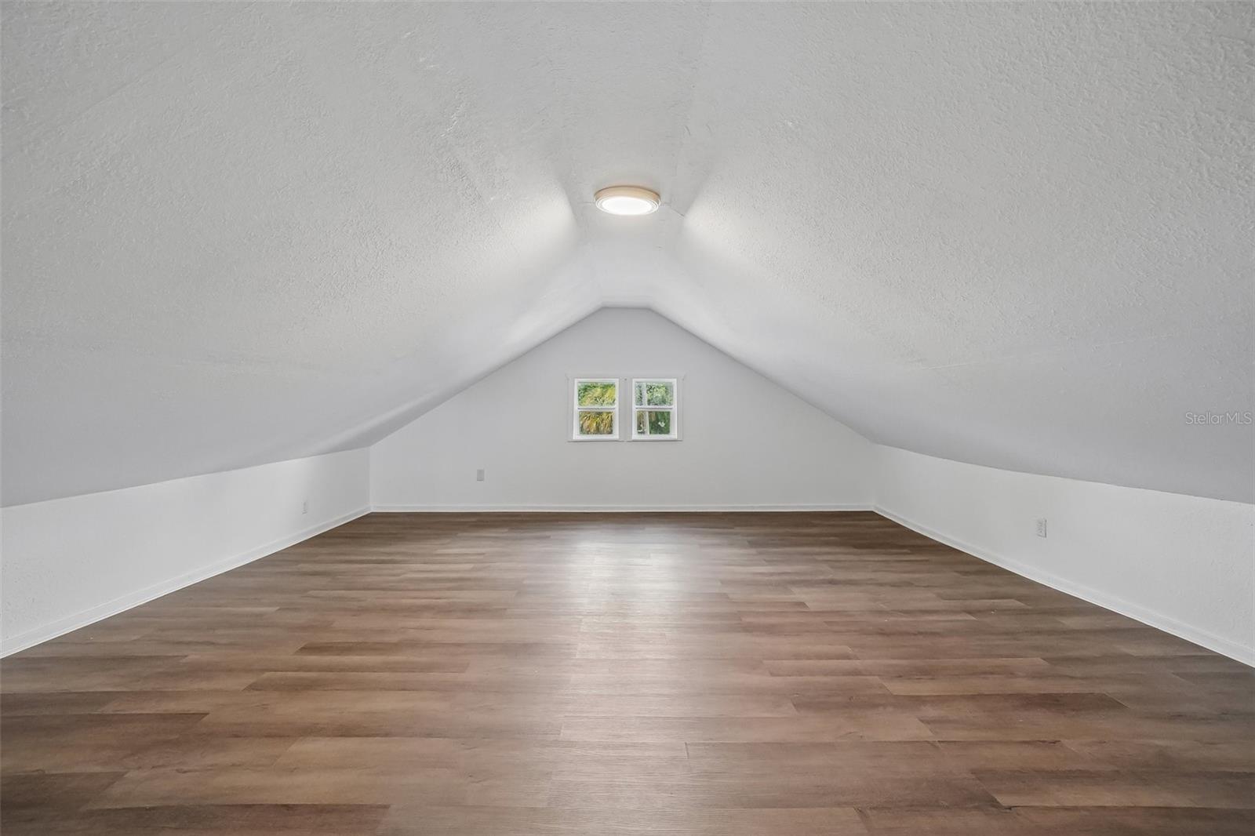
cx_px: 628
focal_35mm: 15
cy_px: 418
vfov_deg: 77.3
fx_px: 523
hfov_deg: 100.4
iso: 1000
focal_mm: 10
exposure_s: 1/30
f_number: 8
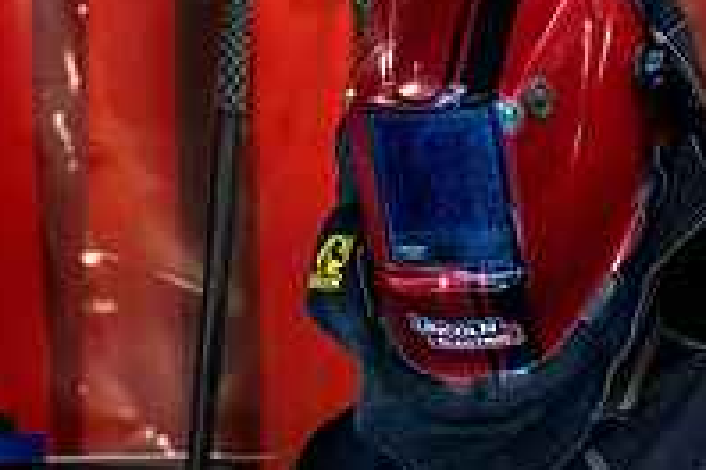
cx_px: 514
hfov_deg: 5.2
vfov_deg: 3.4
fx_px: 7805
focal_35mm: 398
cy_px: 646
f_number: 2.8
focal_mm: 115
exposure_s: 1/1600
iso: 5000
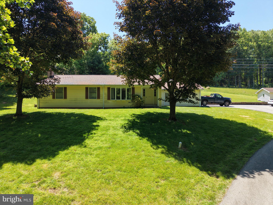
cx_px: 136
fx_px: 189
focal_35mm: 24
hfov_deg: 71.6
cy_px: 102
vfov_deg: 56.8
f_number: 1.8
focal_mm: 8.67
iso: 100
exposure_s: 1/800
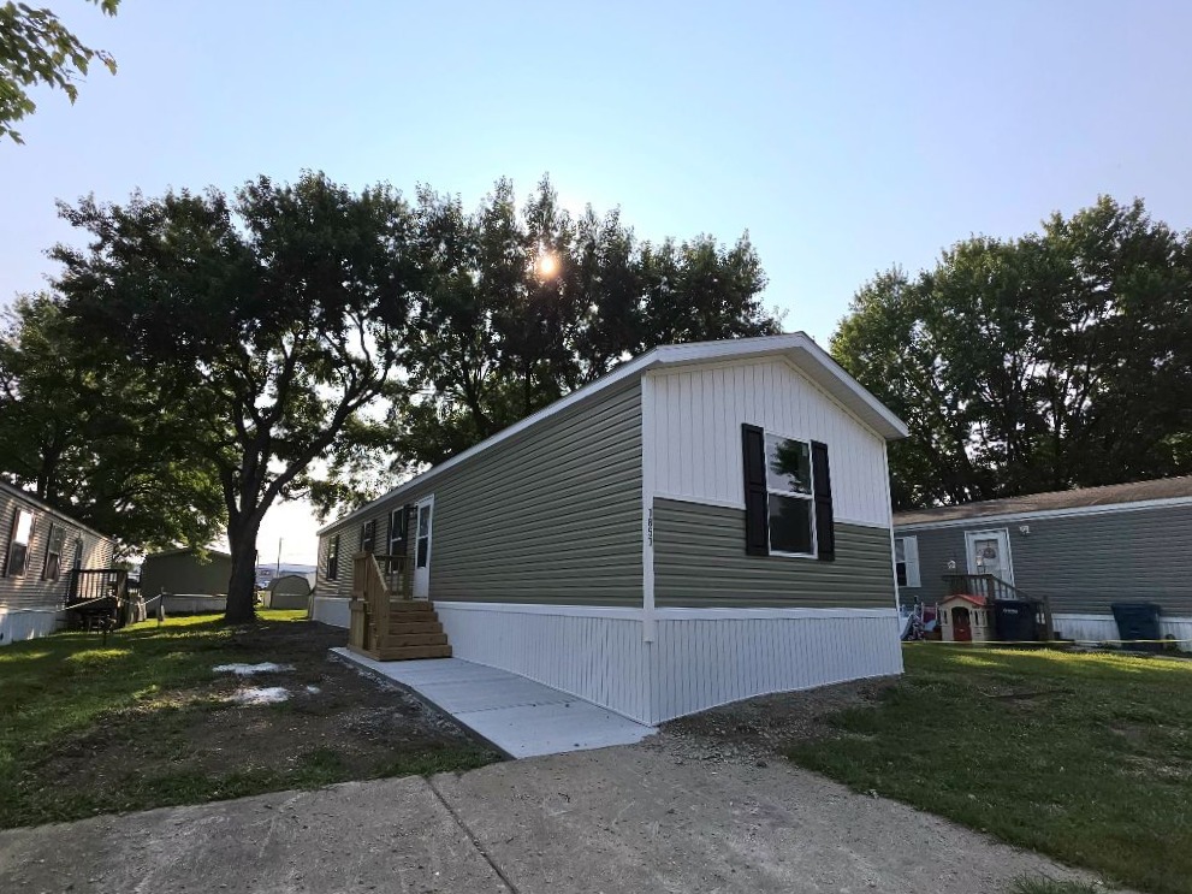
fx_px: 448
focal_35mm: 13
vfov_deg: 89.9
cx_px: 596
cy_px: 447
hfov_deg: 106.2
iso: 16
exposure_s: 1/1667
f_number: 1.9
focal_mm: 2.2
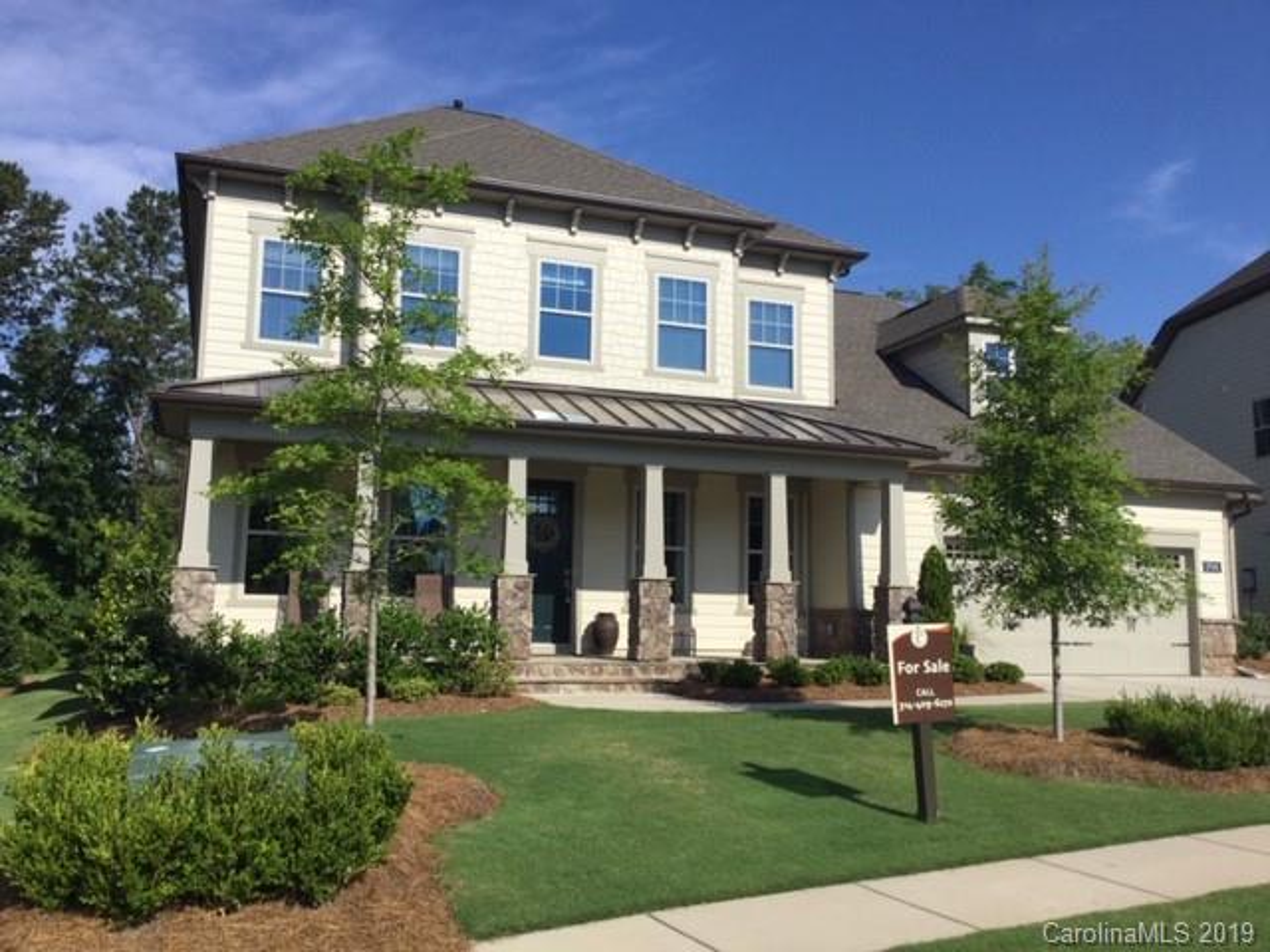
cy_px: 476
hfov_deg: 58.4
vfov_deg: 45.4
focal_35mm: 31
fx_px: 1137
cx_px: 635
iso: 25
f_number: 2.4
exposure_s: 1/1942
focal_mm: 3.3
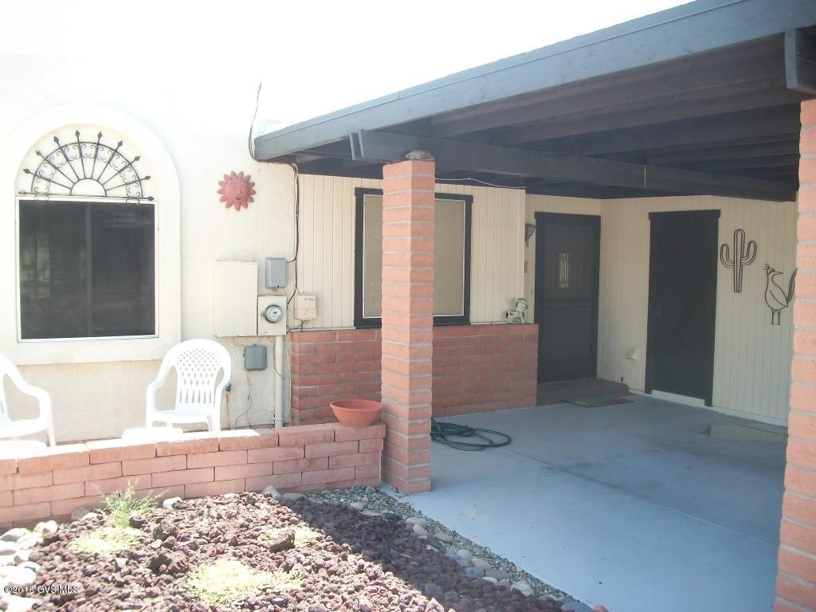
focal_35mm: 32
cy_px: 306
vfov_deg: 44.2
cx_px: 408
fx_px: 754
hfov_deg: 56.8
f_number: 2.9
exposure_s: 1/200
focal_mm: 5.7
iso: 80
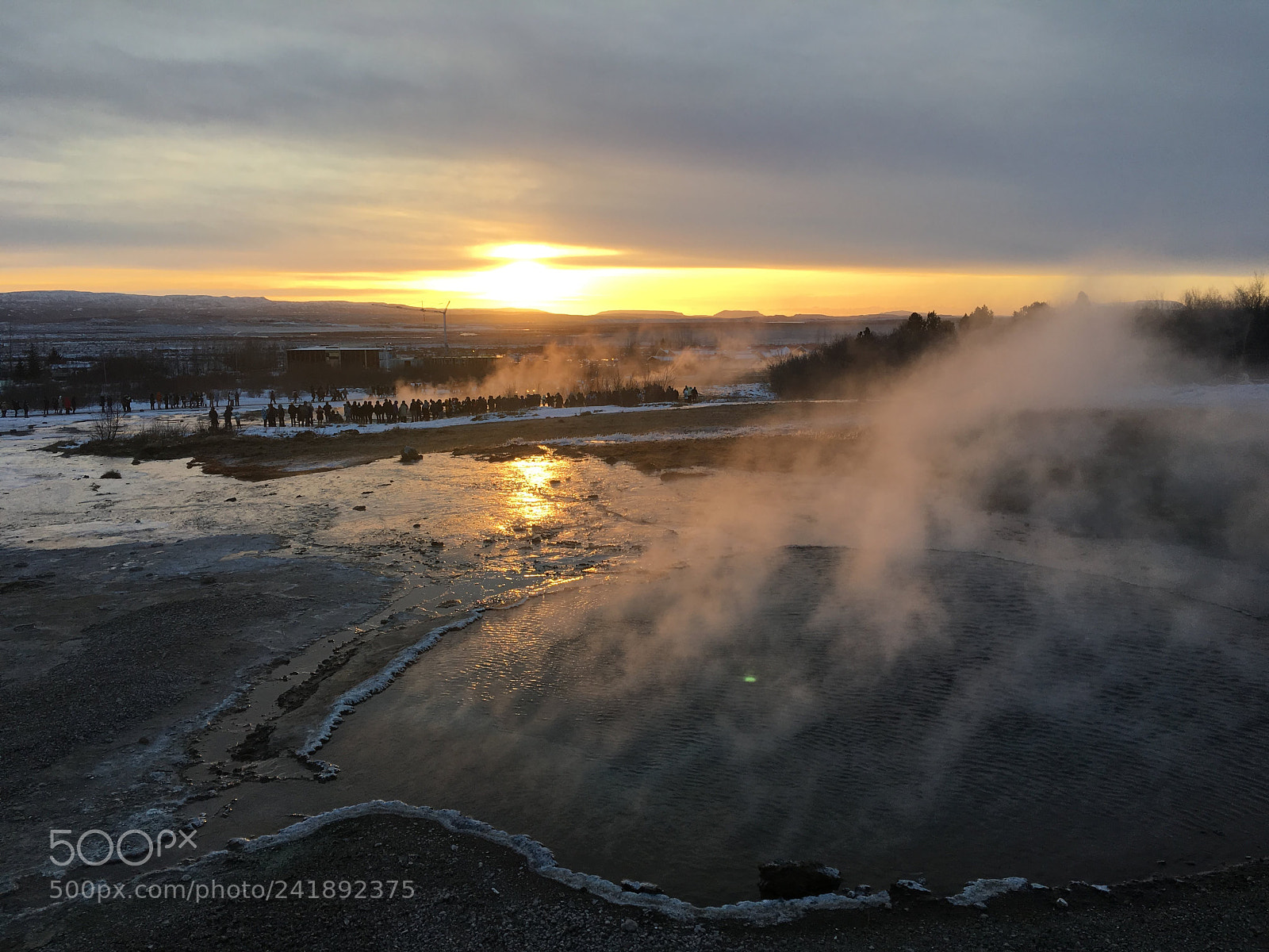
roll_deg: +0.1
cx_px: 634
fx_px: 1063
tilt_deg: -8.8
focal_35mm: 29
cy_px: 476
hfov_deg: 61.7
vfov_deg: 48.2
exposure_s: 1/331
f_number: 2.2
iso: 25
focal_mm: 4.15
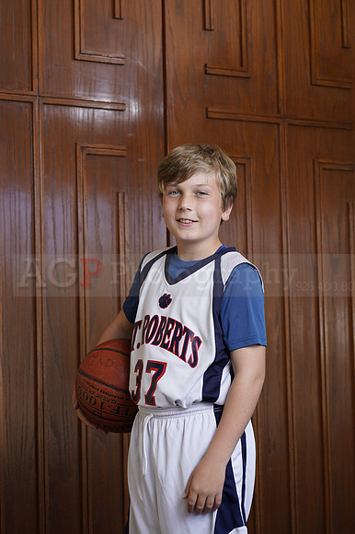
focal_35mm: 85
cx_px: 178
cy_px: 267
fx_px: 1259
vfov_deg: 23.9
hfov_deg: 16.1
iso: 200
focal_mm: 85
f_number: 5.6
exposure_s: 1/250
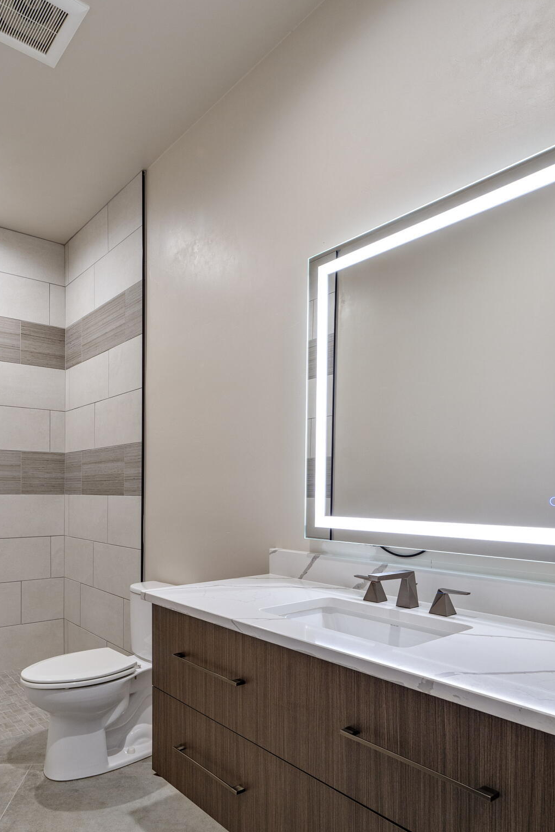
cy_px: 491
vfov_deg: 80.4
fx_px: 485
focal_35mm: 21
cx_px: 200
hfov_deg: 58.6
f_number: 9
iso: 200
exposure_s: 1/3
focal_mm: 16
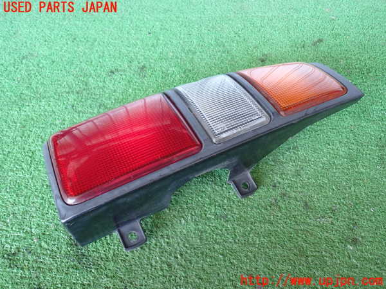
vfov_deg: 46.8
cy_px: 144
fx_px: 335
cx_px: 193
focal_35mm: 30
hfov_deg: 60.0
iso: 200
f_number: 2.3
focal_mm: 5.4
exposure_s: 1/40
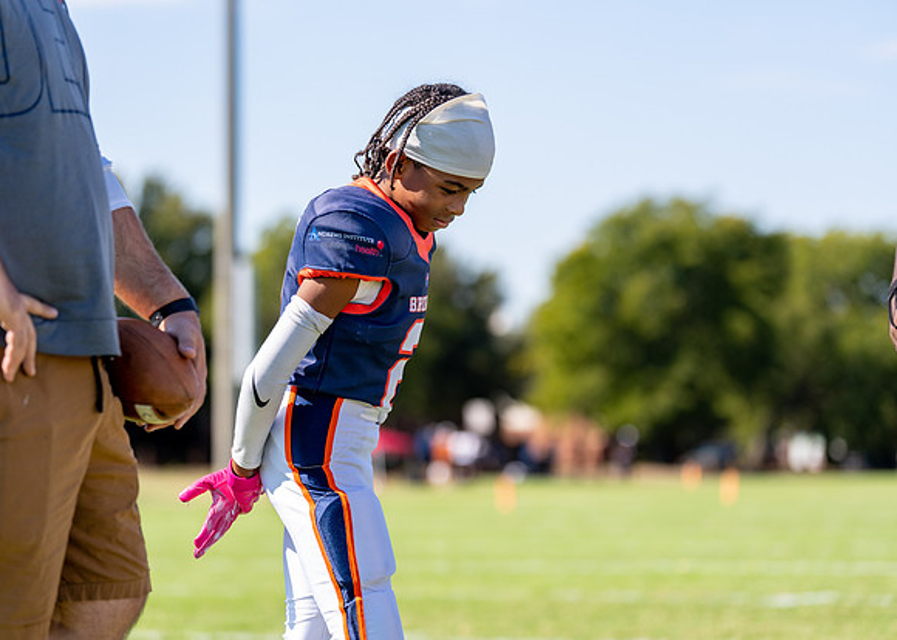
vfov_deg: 11.3
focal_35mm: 127
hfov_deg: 15.8
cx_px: 397
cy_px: 332
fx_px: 3222
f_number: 2.8
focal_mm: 116
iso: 100
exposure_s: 1/1250
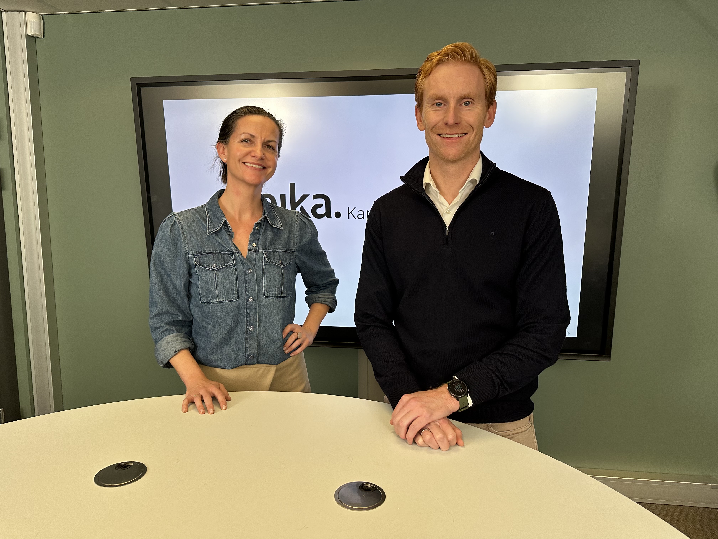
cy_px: 270
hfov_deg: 71.6
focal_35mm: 24
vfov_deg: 56.8
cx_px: 359
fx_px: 498
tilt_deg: -6.8
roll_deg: +0.0
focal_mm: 6.86
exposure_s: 1/100
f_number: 1.78
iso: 200
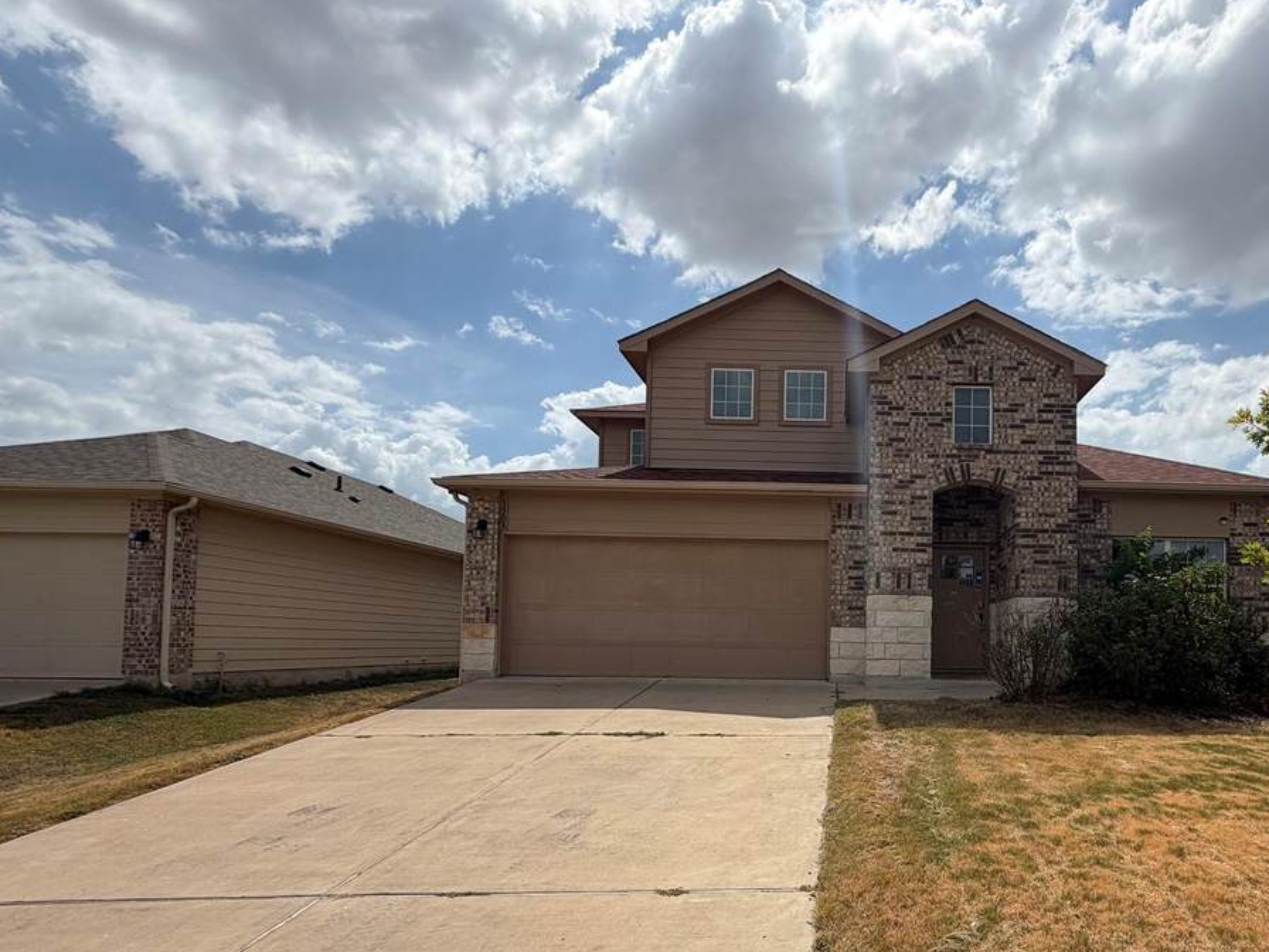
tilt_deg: +1.7
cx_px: 872
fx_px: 733
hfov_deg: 78.4
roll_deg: -0.2
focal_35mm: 20
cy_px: 615
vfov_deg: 64.7
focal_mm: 2.22
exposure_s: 1/1795
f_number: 2.2
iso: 20
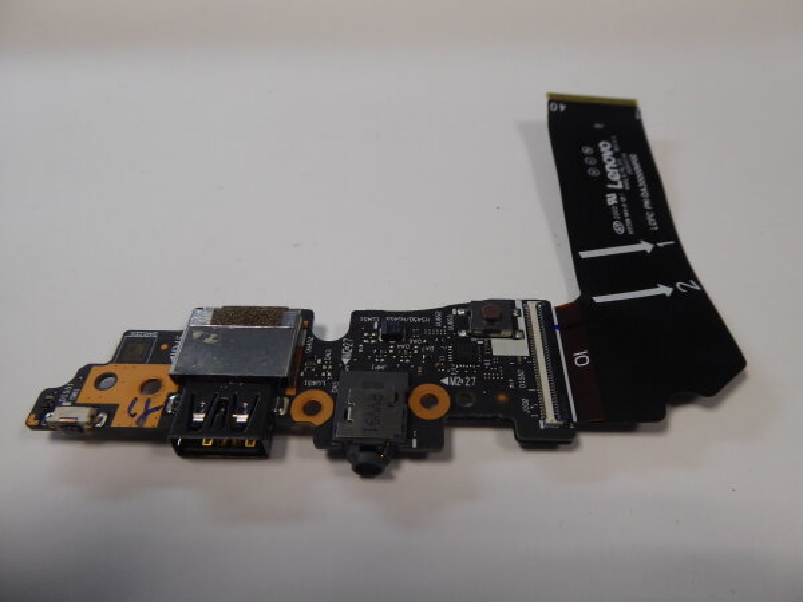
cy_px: 301
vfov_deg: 54.9
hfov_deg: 69.4
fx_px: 580
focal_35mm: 25
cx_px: 402
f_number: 3.3
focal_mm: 4.3
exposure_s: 1/60
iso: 200
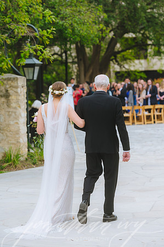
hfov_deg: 12.2
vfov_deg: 18.3
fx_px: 767
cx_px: 82
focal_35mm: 112
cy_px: 124
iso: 400
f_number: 2.8
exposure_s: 1/1250
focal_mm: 112
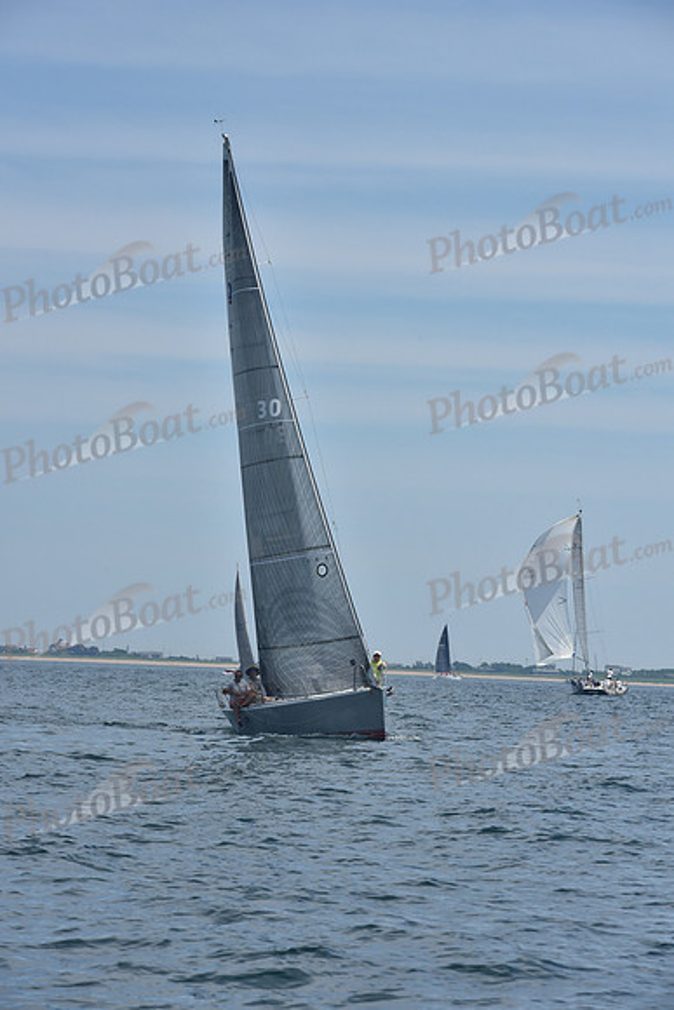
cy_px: 505
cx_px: 337
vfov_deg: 12.4
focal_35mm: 165
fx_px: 4631
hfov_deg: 8.3
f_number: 11
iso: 320
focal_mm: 165
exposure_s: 1/800
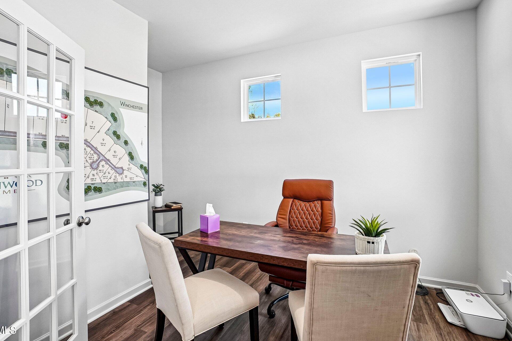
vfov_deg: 73.7
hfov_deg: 96.7
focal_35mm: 16
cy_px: 165
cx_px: 260
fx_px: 228
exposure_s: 1/8
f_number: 8
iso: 400
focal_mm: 10
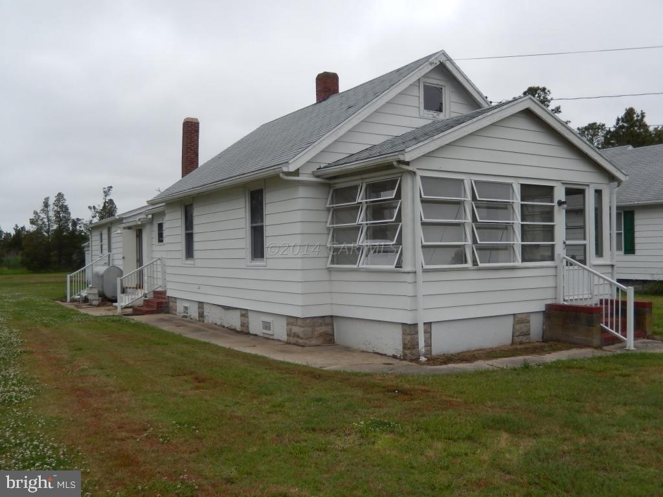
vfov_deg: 44.2
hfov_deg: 56.8
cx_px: 332
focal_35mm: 32
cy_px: 248
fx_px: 613
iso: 125
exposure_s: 1/500
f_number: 3.8
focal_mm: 5.7
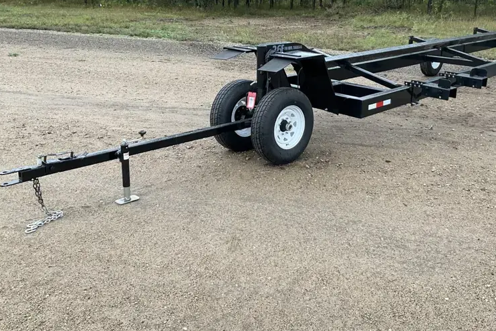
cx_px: 295
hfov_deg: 49.3
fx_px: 537
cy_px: 100
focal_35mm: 39
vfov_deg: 33.8
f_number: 1.8
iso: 32
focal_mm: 3
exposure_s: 1/122
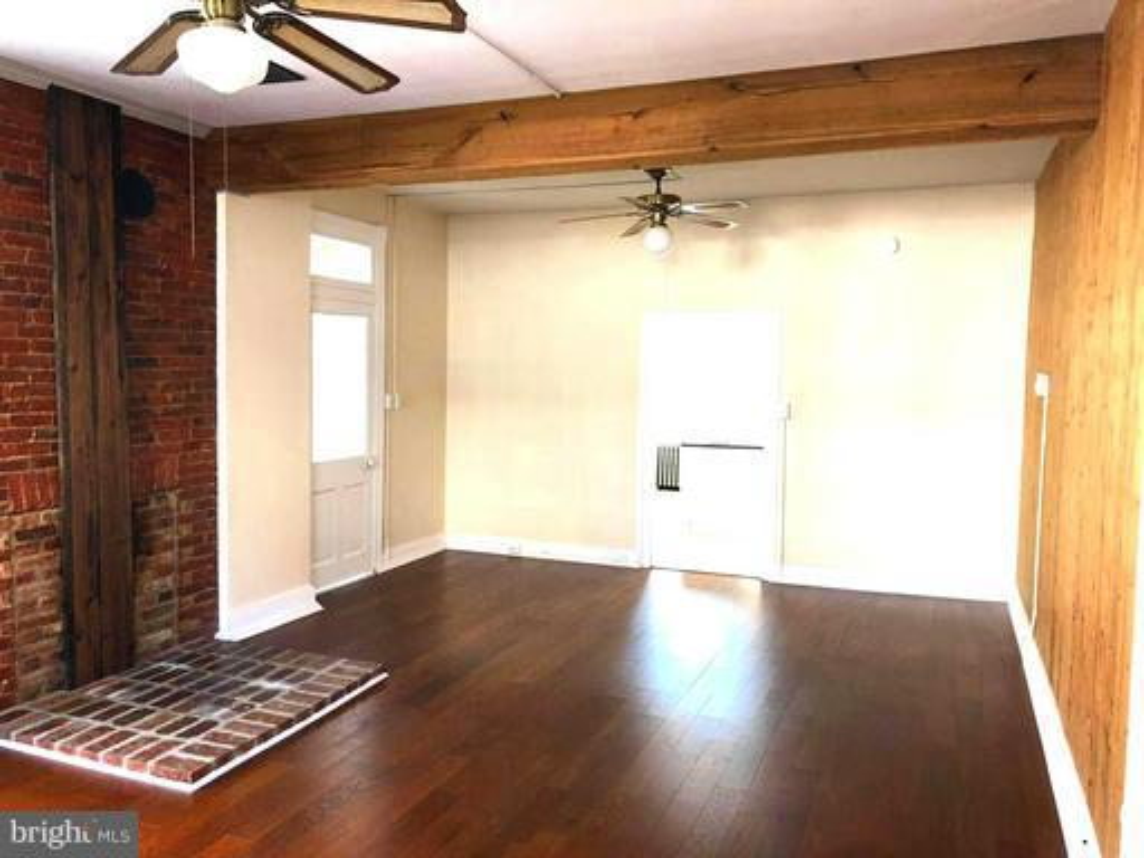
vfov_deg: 49.7
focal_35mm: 28
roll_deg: -0.1
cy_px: 429
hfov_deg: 63.4
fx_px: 925
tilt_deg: -5.5
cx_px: 572
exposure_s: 1/30
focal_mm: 3.99
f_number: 1.8
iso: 25
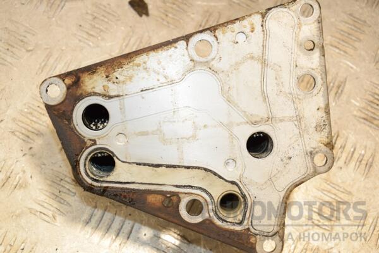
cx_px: 190
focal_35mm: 75
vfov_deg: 18.2
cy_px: 126
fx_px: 790
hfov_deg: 27.0
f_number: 7.1
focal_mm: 50
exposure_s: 1/200
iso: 800
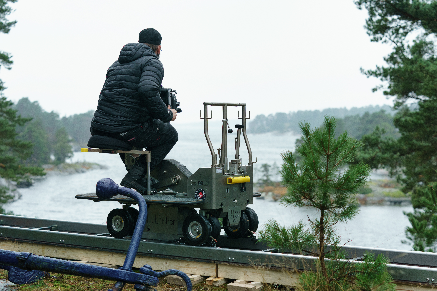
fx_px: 850
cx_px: 218
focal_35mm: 70
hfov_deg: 28.8
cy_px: 146
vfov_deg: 19.5
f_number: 4
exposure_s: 1/400
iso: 1000
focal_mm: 70
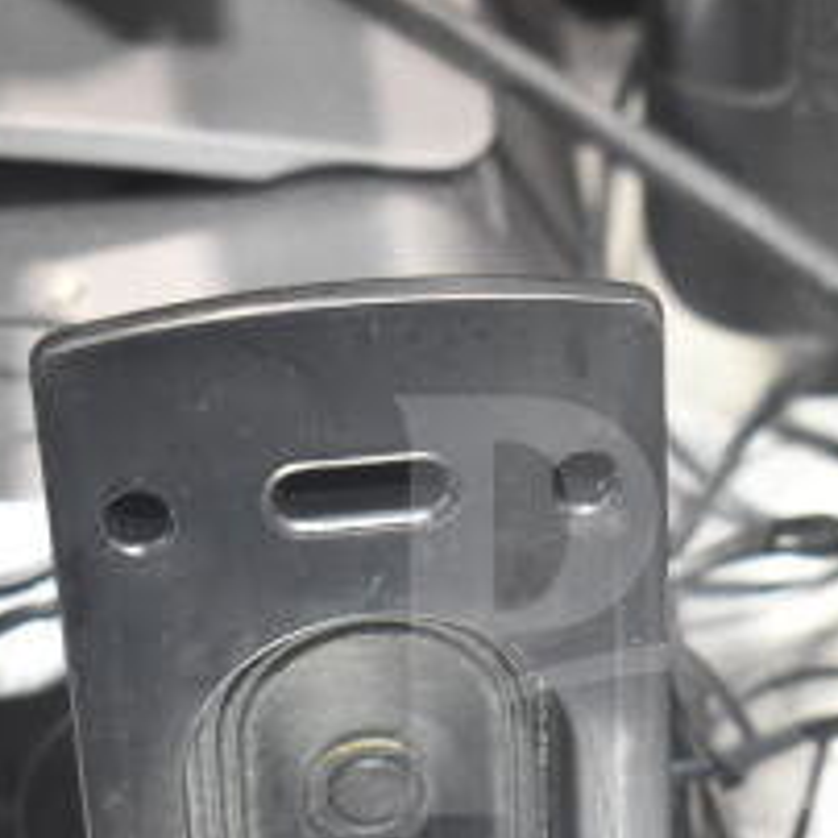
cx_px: 763
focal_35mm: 146
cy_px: 724
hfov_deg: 11.9
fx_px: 3999
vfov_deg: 11.9
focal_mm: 38
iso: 1800
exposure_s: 1/60
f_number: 4.8
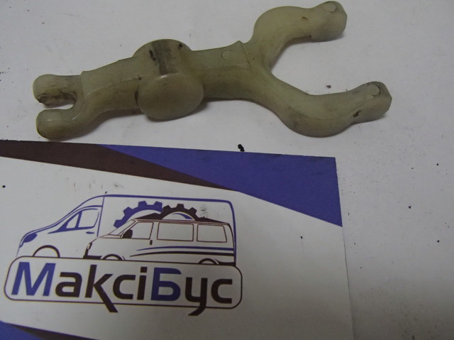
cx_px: 227
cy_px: 170
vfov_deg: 38.6
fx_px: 485
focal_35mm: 37
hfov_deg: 50.2
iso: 800
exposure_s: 1/100
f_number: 4.7
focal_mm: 6.64
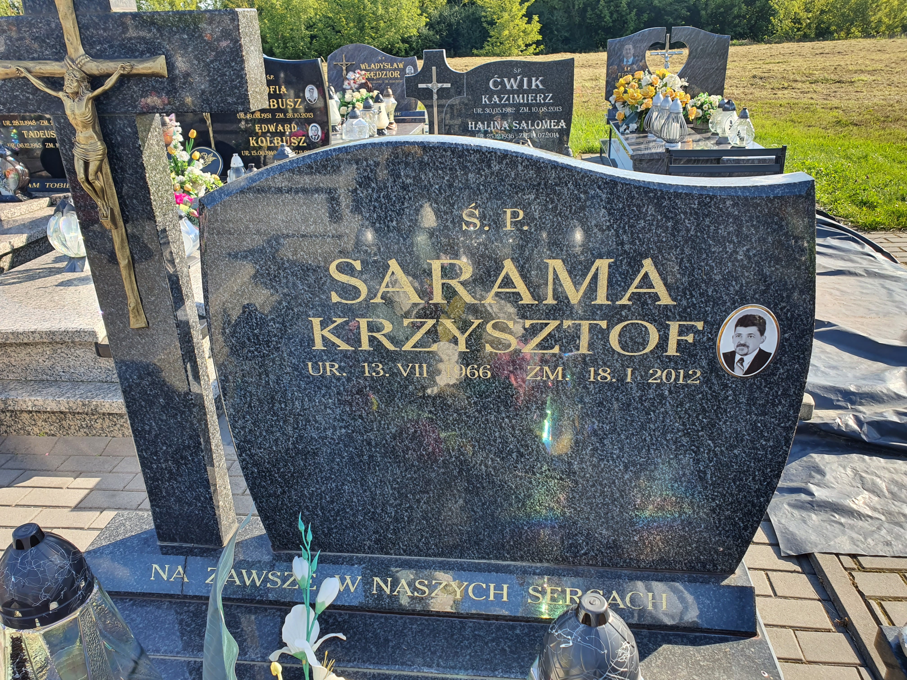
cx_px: 454
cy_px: 340
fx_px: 681
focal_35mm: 26
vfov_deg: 53.1
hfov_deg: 67.3
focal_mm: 4.3
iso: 50
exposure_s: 1/323
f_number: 2.4
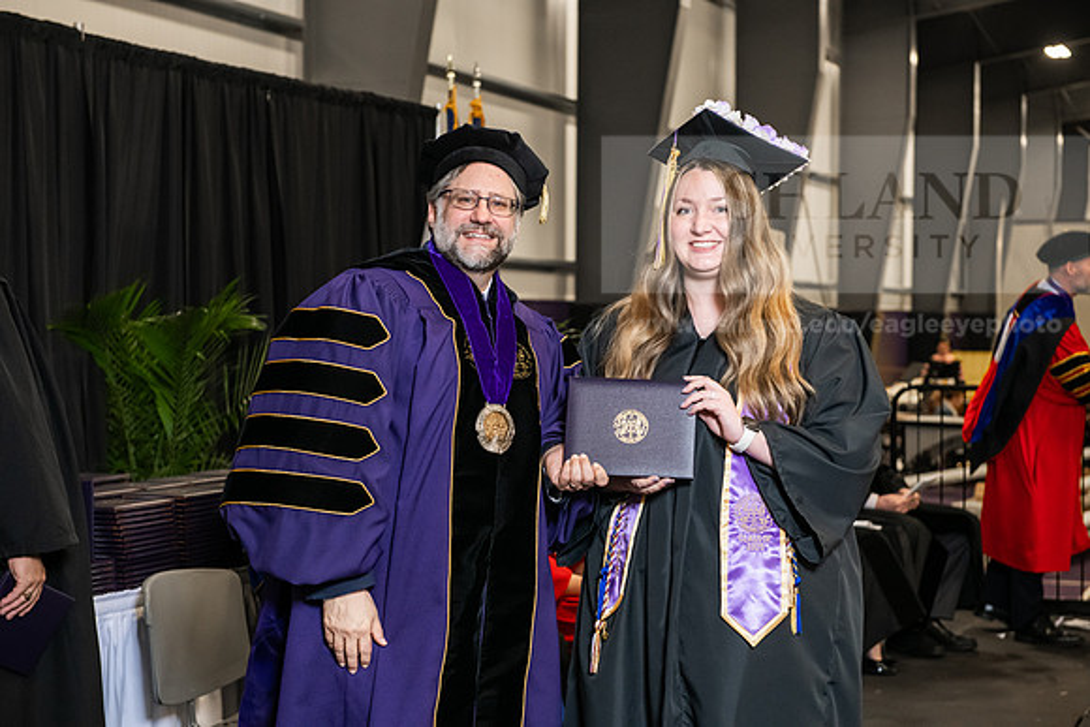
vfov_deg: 19.5
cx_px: 545
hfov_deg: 28.8
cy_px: 364
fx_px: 2120
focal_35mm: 70
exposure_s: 1/200
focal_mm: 70
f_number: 5
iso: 2500
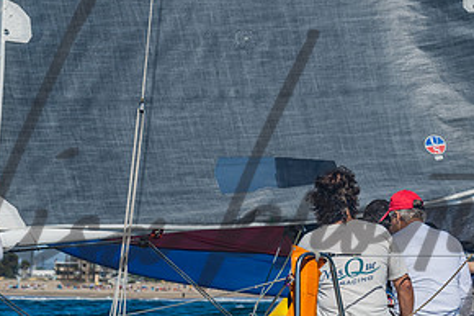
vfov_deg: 8.1
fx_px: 2211
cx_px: 289
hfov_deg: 12.2
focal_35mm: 168
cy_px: 250
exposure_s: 1/640
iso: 160
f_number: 6.3
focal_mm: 63
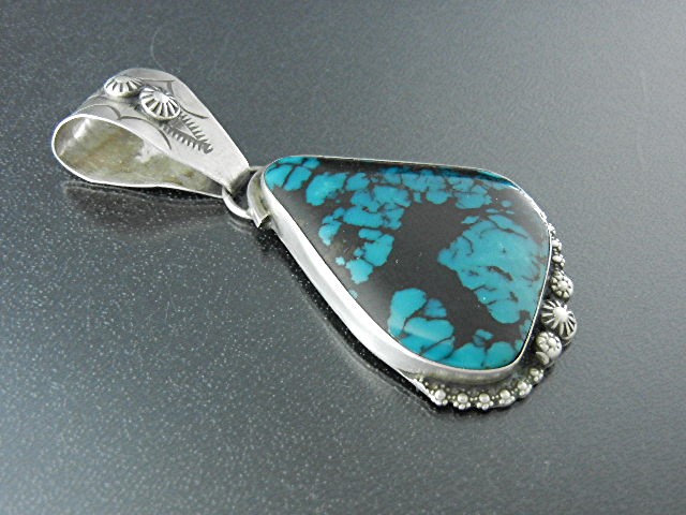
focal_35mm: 52
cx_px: 343
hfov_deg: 36.8
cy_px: 258
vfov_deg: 28.0
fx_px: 1031
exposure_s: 1/2.7
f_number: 3.9
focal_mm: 9.3
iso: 200
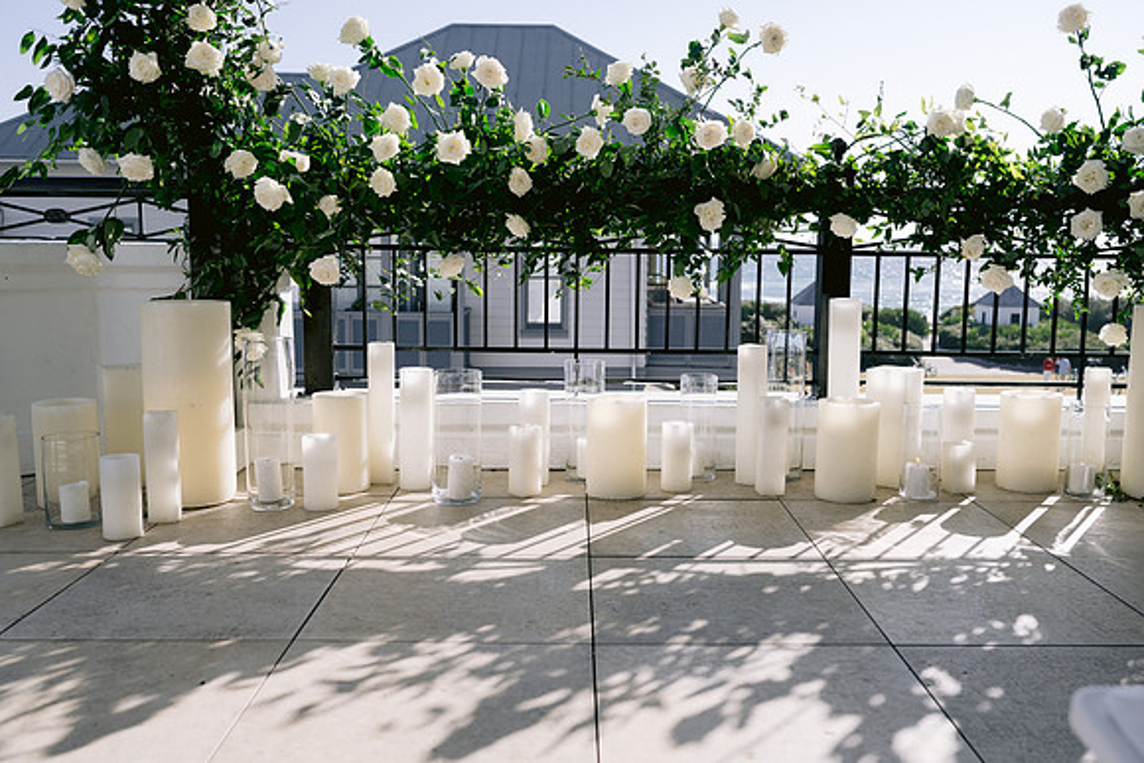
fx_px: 1112
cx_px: 572
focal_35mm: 35
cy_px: 382
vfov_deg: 37.9
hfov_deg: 54.4
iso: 200
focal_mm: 35
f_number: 4
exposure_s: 1/1250
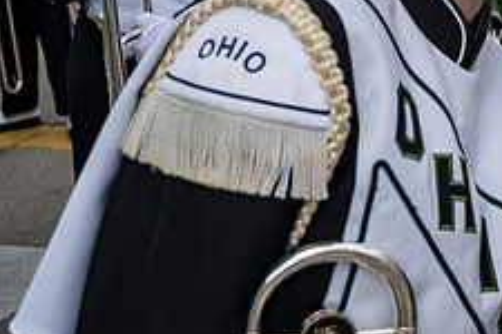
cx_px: 645
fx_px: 1241
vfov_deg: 14.9
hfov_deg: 20.9
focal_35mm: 89
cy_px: -43
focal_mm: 34.5
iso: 100
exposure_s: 1/1000
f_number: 4
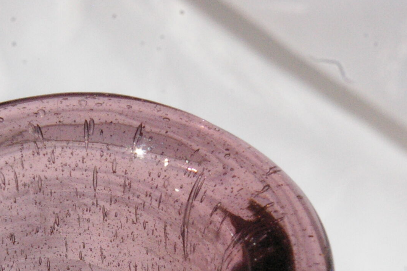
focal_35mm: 110
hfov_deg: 18.5
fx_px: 1243
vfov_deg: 12.1
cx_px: 90
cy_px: 348
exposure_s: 1/1500
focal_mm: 26
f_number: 13
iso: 1600
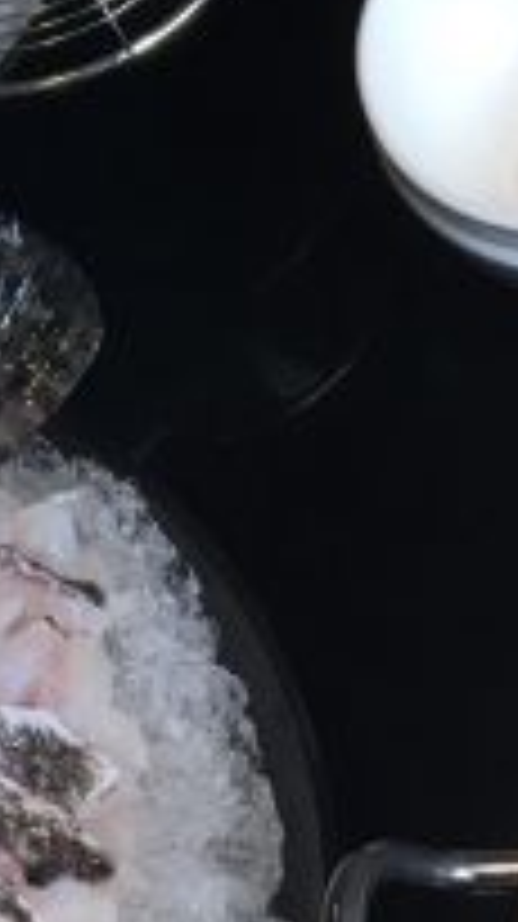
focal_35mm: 108
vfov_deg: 18.8
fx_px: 2643
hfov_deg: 10.8
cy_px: 1077
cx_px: 739
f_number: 2.2
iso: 25
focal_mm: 4.15
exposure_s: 1/33
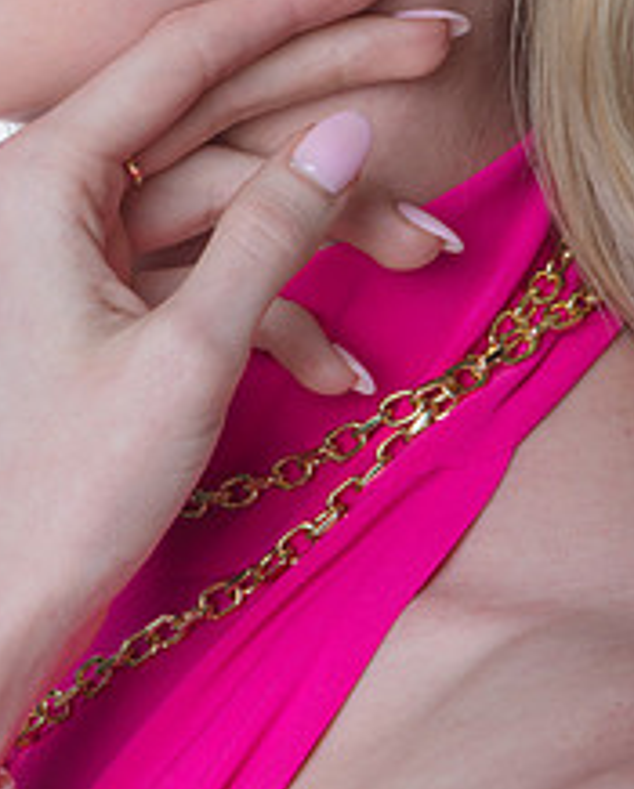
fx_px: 4751
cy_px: -18
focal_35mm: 203
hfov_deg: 7.6
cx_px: 399
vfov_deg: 9.4
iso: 400
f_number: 36
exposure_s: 1/250
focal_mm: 105
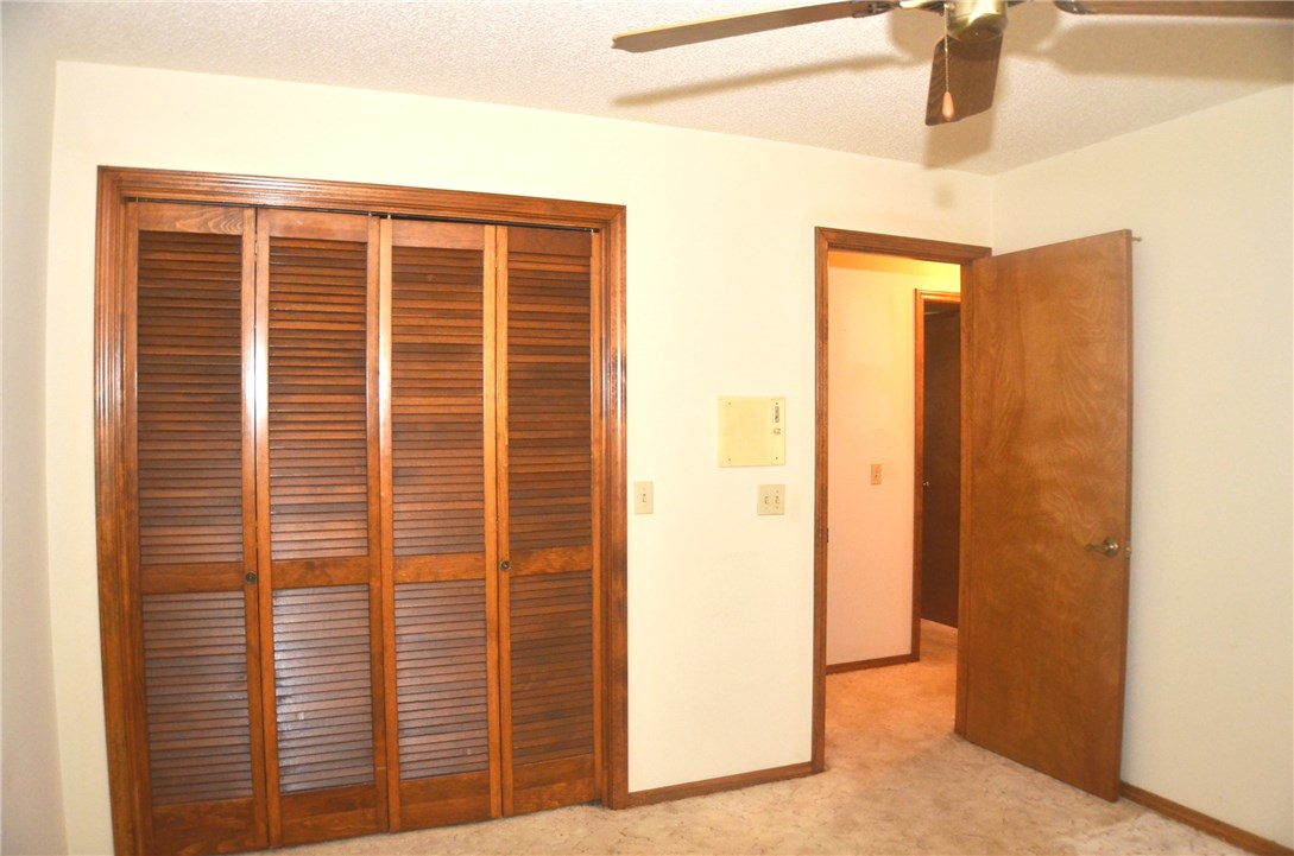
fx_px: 1184
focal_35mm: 33
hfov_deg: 57.3
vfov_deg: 39.8
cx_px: 647
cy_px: 428
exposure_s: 1/60
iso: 800
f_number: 4
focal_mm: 22
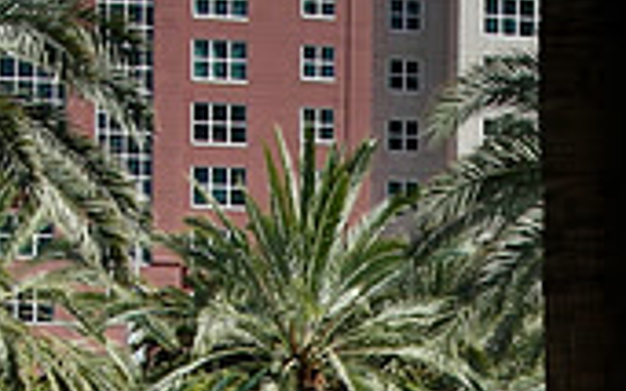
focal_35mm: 126
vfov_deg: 9.8
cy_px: 729
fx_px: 2150
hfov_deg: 16.5
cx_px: 494
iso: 50
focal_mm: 5.8
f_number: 3
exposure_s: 1/476
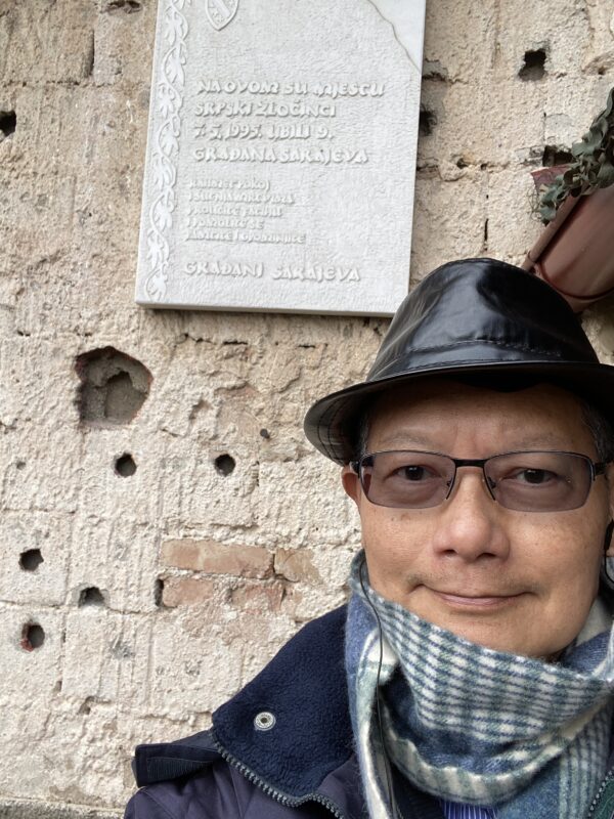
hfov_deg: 46.8
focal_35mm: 30
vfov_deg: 60.0
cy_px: 410
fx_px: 709
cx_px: 307
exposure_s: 1/204
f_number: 2.2
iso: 25
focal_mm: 2.71
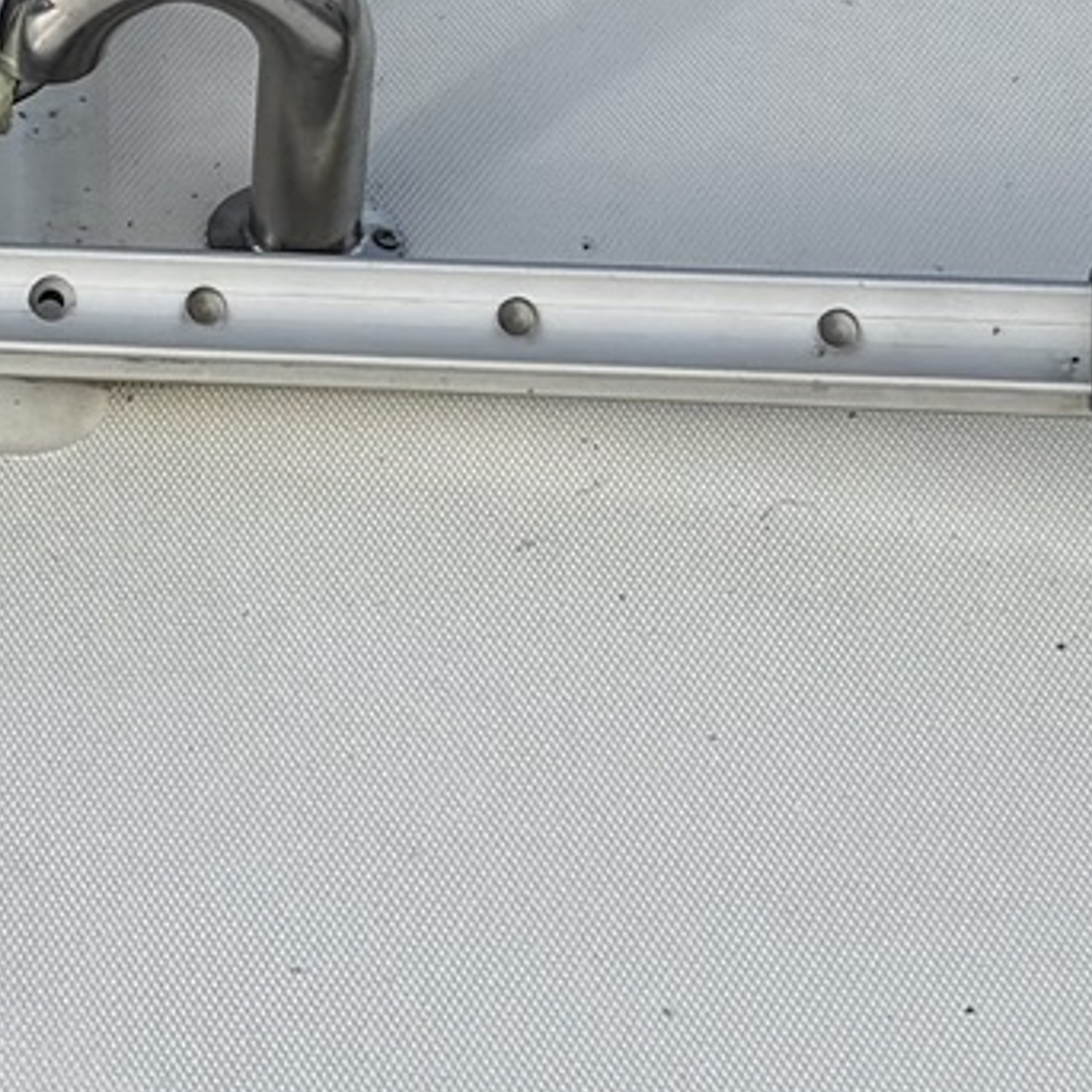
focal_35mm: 155
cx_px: -658
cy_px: 238
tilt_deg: -38.0
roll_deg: +1.7
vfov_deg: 11.2
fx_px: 5532
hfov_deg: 10.8
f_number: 1.78
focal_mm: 6.76
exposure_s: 1/3279
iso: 80
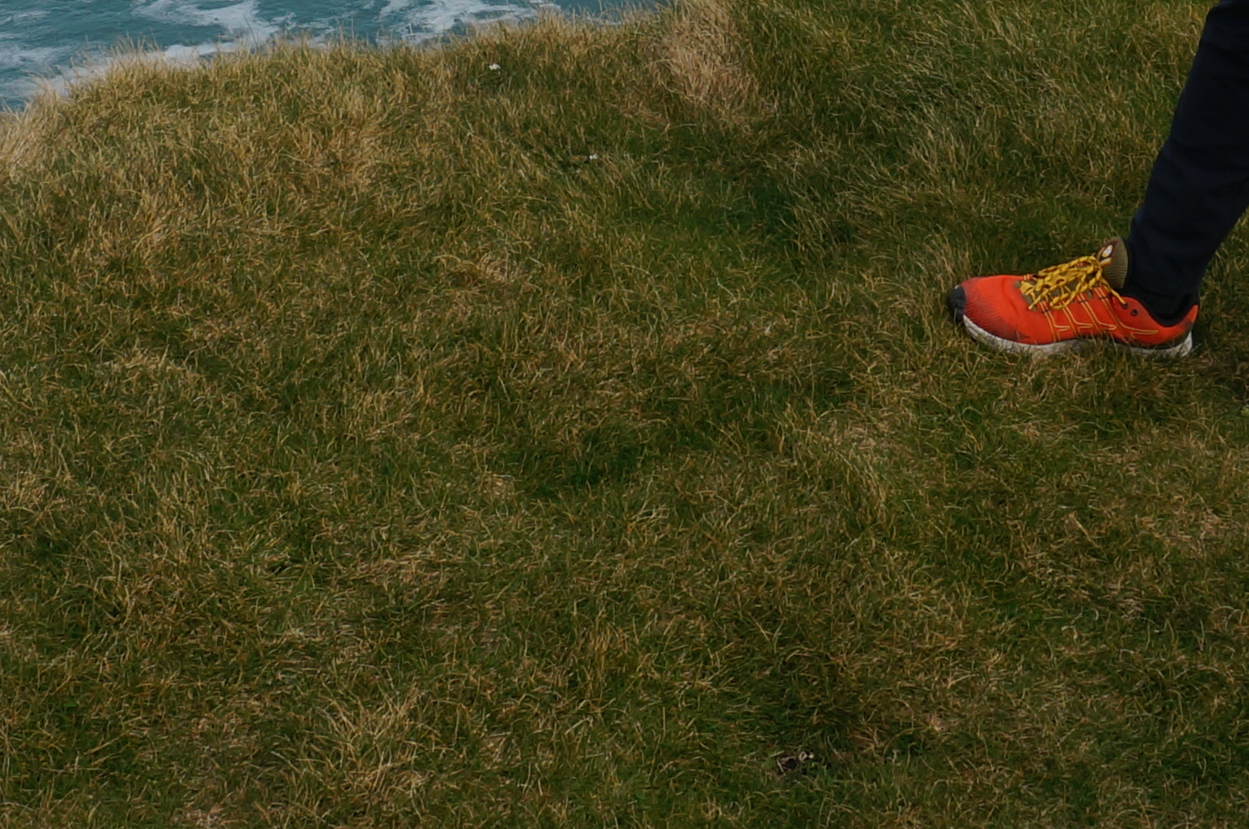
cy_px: -376
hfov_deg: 26.3
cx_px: 460
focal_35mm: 77
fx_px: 2668
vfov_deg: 16.3
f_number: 13
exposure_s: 1/125
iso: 100
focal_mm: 16
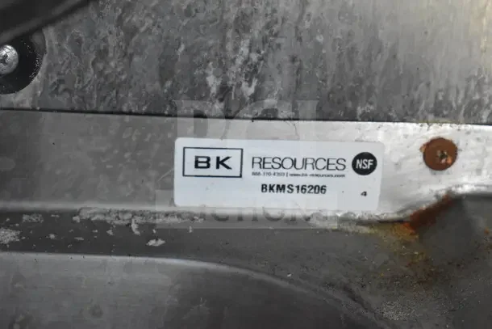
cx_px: 246
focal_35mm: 82
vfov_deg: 16.6
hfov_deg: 24.6
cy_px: 164
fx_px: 1128
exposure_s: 1/320
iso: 6400
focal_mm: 55
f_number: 9
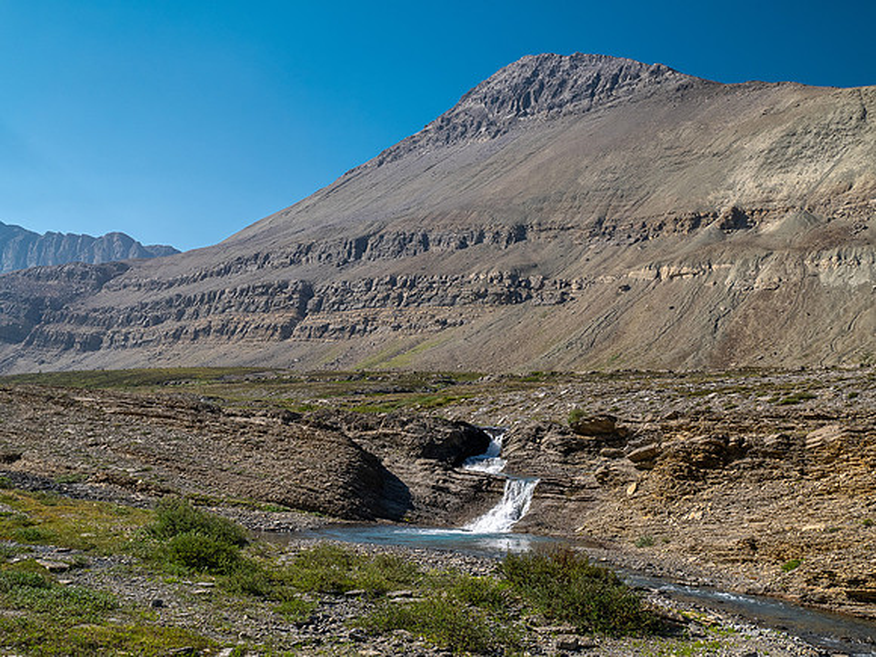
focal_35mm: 42
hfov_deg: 44.8
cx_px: 438
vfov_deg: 34.3
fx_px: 1063
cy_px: 328
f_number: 8
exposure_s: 1/160
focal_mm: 21
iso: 200
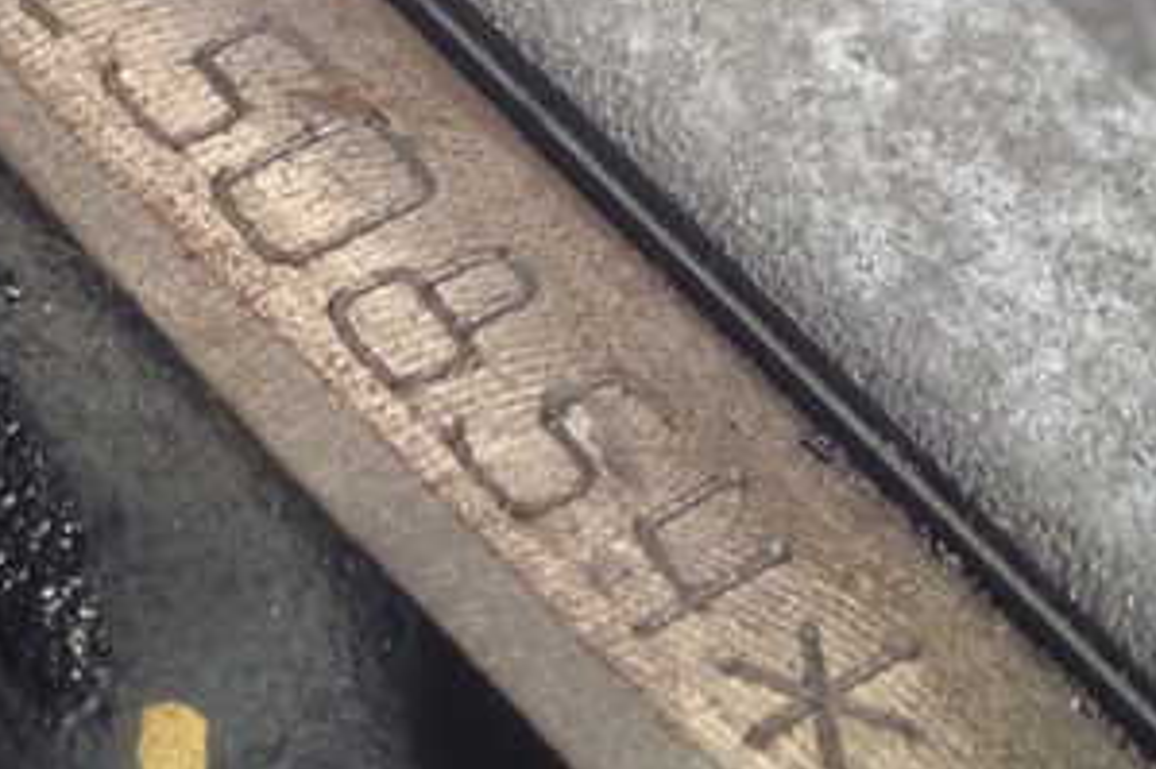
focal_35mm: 140
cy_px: 104
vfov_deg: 9.8
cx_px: 189
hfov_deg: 14.6
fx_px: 4493
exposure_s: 1/15
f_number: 3.8
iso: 1250
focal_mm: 11.88
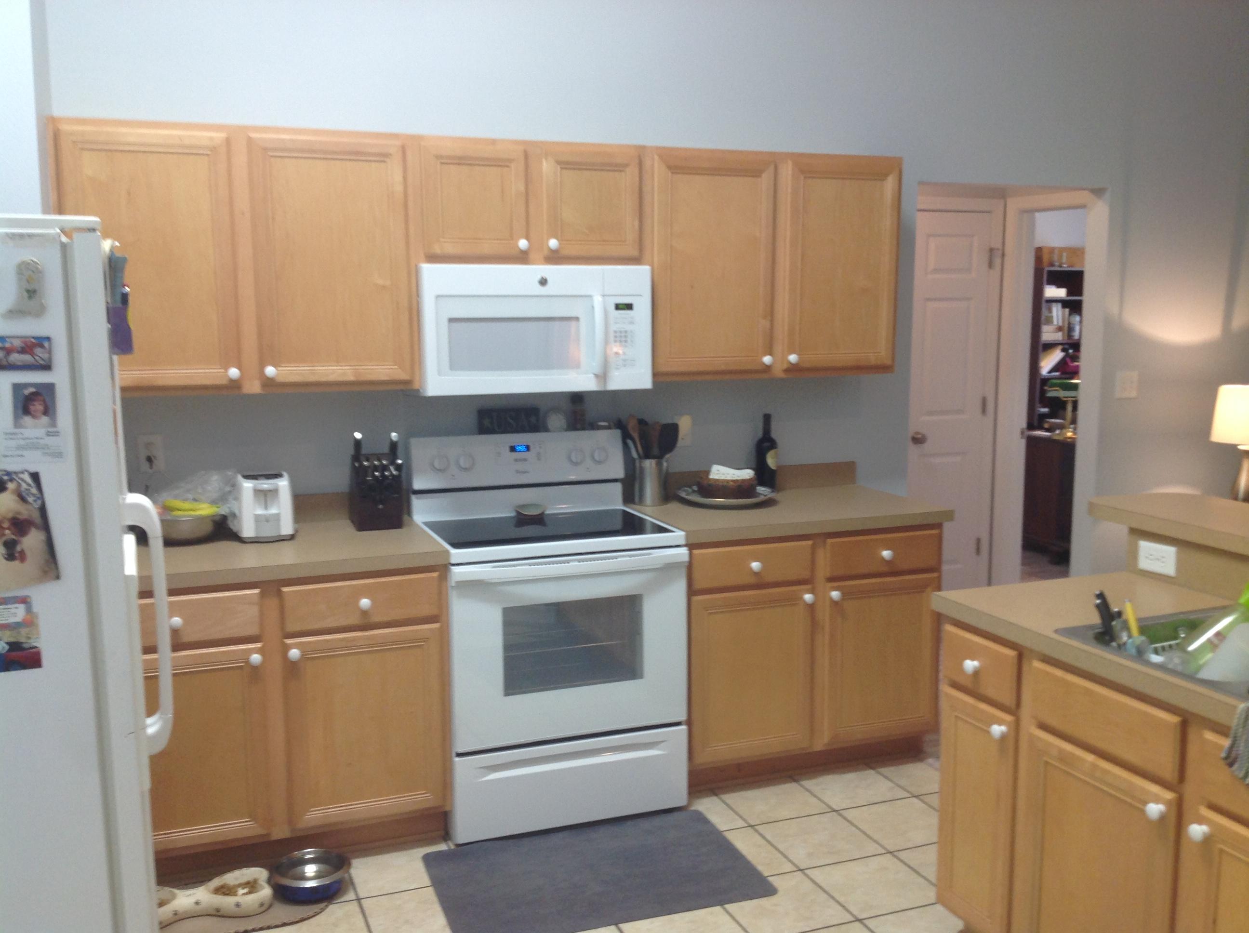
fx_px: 1261
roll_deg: -1.5
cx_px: 624
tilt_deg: -8.0
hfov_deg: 52.7
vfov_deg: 40.6
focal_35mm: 35
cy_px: 466
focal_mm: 4.28
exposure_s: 1/15
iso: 64
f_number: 2.4
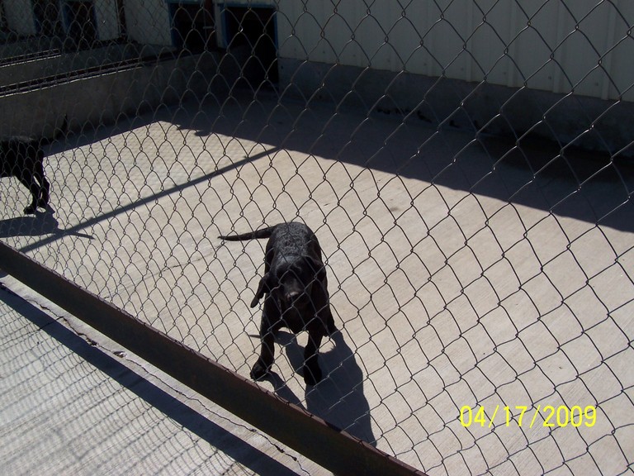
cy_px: 238
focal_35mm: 37
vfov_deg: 38.7
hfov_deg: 50.1
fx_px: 678
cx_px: 317
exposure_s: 1/750
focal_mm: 5.6
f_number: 5.6
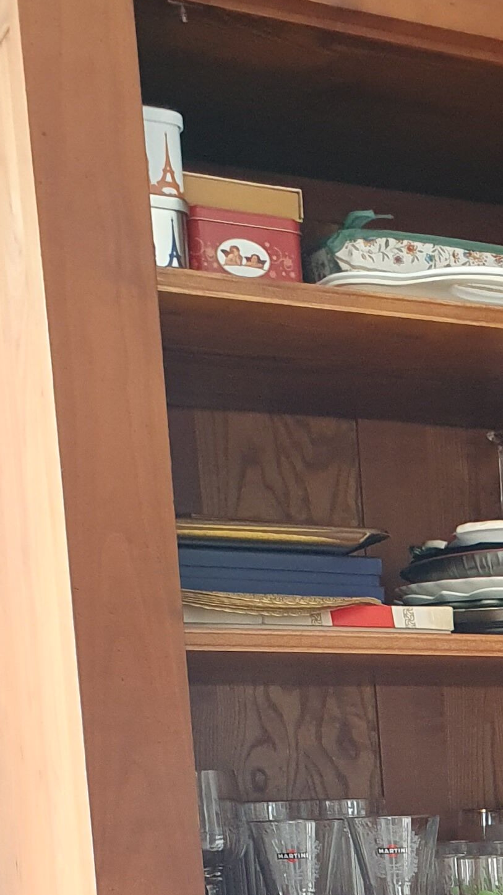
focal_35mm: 79
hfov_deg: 13.9
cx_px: 851
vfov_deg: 24.9
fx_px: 1874
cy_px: 1003
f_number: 2.4
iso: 250
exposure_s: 1/120
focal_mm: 4.32
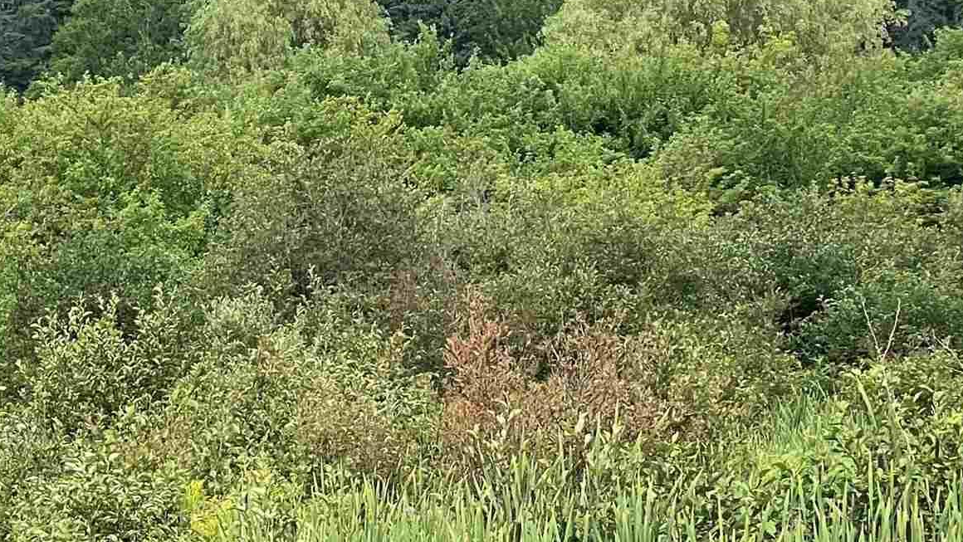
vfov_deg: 8.1
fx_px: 3831
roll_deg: +1.7
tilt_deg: -1.1
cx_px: -115
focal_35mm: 150
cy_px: 403
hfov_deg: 14.0
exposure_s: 1/1020
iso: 25
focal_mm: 6
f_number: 2
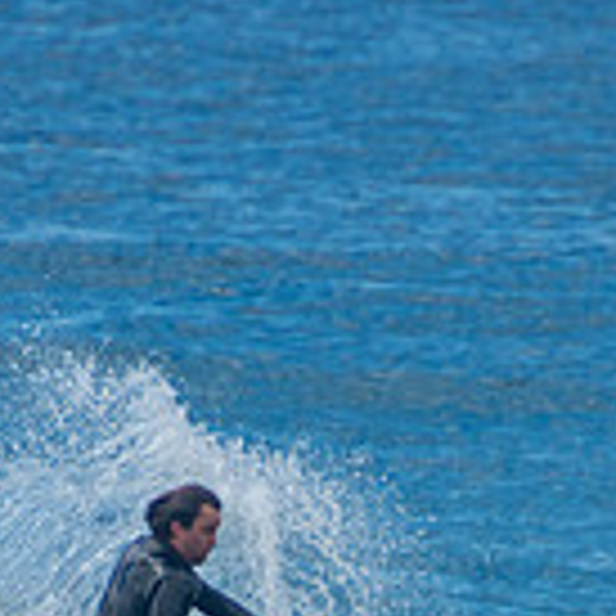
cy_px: 731
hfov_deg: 0.8
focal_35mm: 2158
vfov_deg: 0.8
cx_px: 558
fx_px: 43447
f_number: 5.6
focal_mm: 400
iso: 250
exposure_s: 1/1250
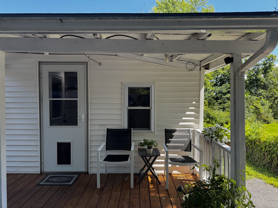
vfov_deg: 56.8
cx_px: 139
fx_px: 193
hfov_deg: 71.6
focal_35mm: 24
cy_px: 104
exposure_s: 1/645
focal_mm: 6.76
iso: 80
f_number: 1.78
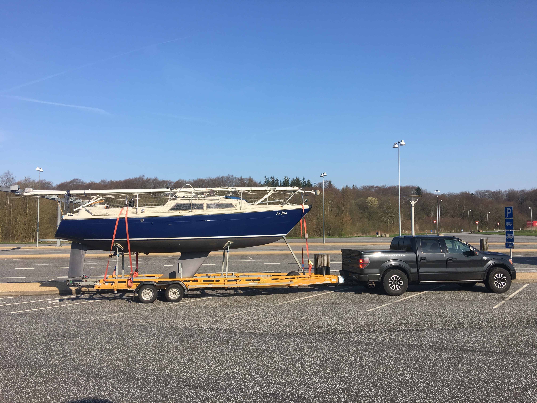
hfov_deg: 61.7
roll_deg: -0.6
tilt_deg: +4.2
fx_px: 450
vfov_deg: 48.2
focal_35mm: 29
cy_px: 202
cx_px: 268
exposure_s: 1/1508
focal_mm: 4.15
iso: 25
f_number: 2.2
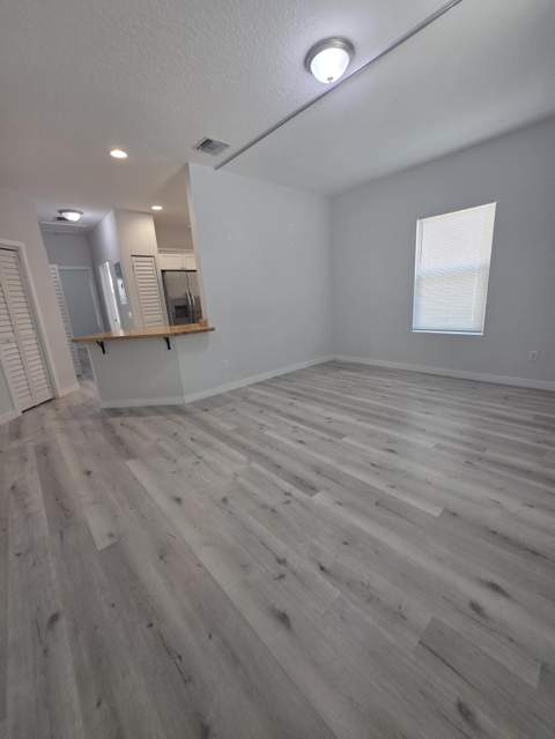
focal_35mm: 13
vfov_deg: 106.2
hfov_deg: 89.9
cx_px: 278
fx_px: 278
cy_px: 370
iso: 125
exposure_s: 1/120
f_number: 1.9
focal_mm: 2.2
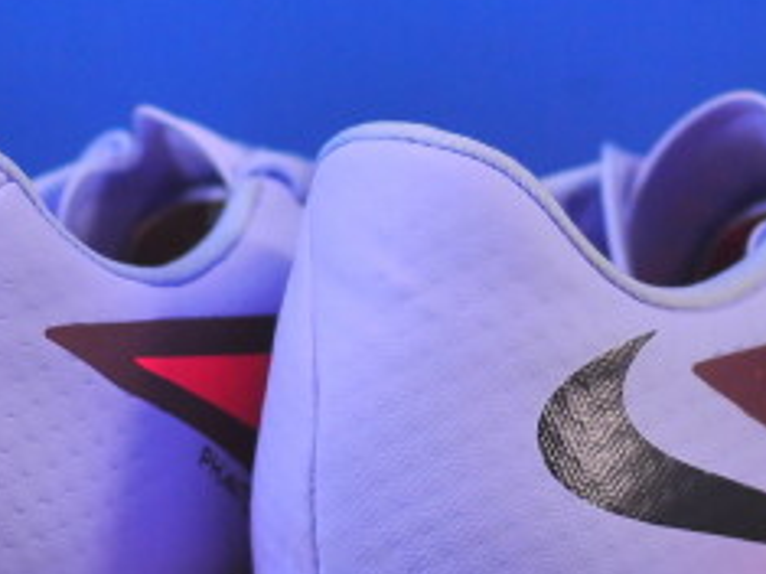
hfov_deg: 8.1
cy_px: 83
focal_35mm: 245
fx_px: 5419
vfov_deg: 6.1
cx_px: 482
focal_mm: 50
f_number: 2.8
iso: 250
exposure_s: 1/320
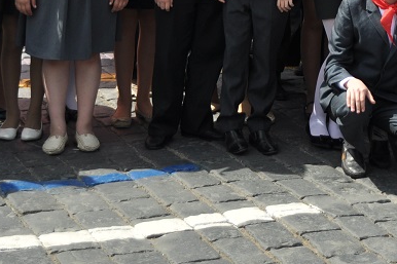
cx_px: 351
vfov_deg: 10.2
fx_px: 1433
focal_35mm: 130
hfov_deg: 15.6
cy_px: -149
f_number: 3.8
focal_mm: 26
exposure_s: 1/1000
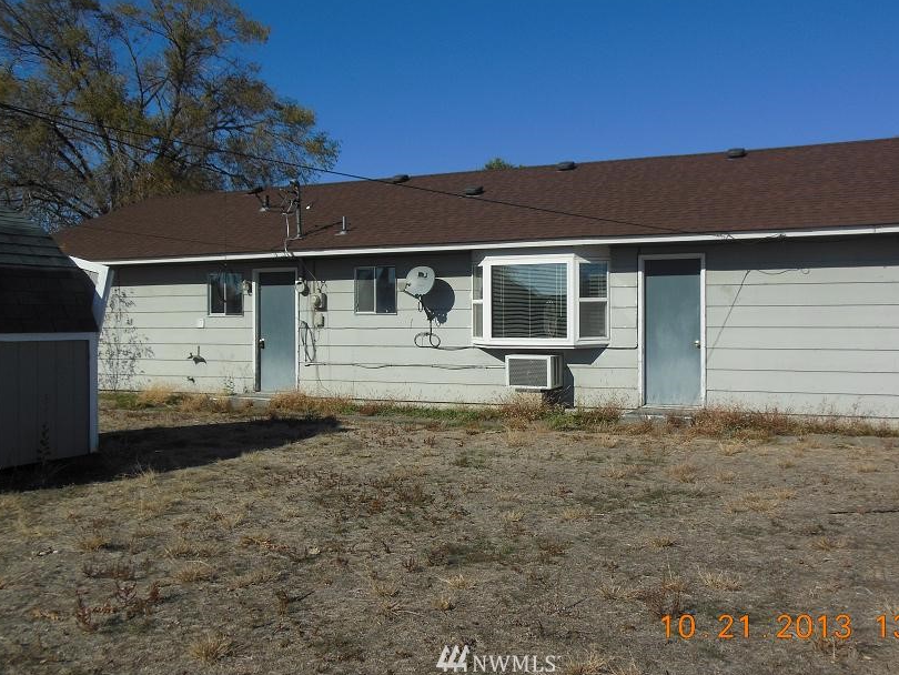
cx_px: 498
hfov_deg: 55.2
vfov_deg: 42.9
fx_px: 857
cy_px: 316
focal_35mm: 33
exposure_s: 1/800
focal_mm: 5.2
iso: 125
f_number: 6.7
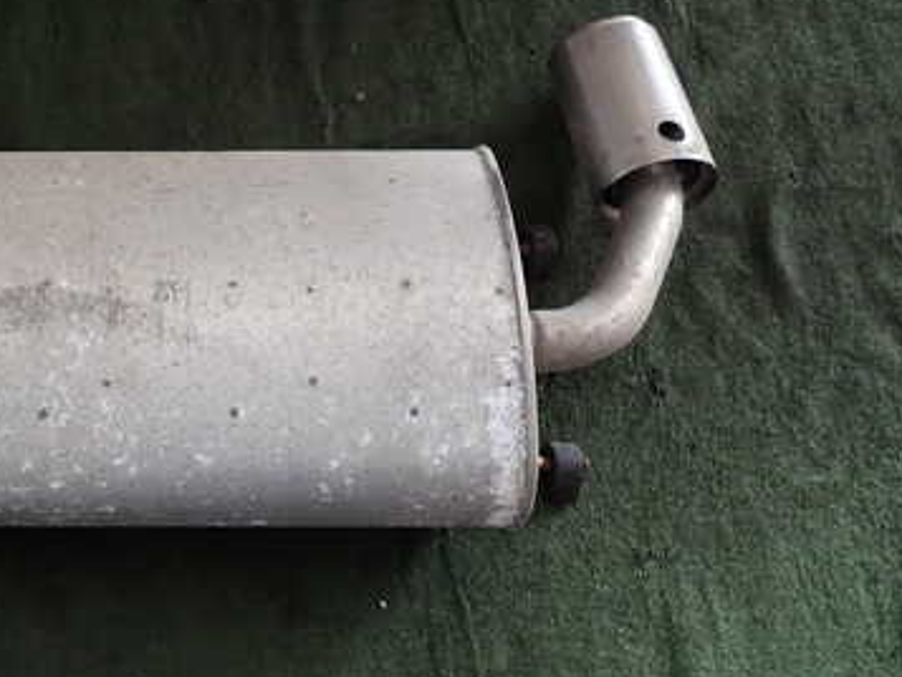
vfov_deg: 34.3
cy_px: 288
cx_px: 177
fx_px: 1095
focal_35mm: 42
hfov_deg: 42.7
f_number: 2
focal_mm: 4.5
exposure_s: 1/60
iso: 100
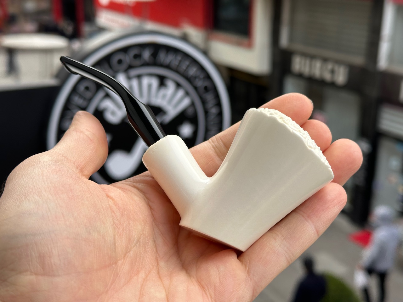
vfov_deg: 30.3
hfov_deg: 39.7
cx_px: 202
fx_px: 559
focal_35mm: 48
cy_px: 151
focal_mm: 6.86
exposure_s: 1/663
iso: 64
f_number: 1.78
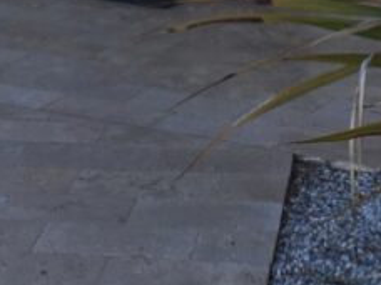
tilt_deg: -4.5
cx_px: 264
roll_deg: -1.9
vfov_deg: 10.7
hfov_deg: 15.1
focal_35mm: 130
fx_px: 1431
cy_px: -233
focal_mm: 4.15
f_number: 2.2
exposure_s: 1/591
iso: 25
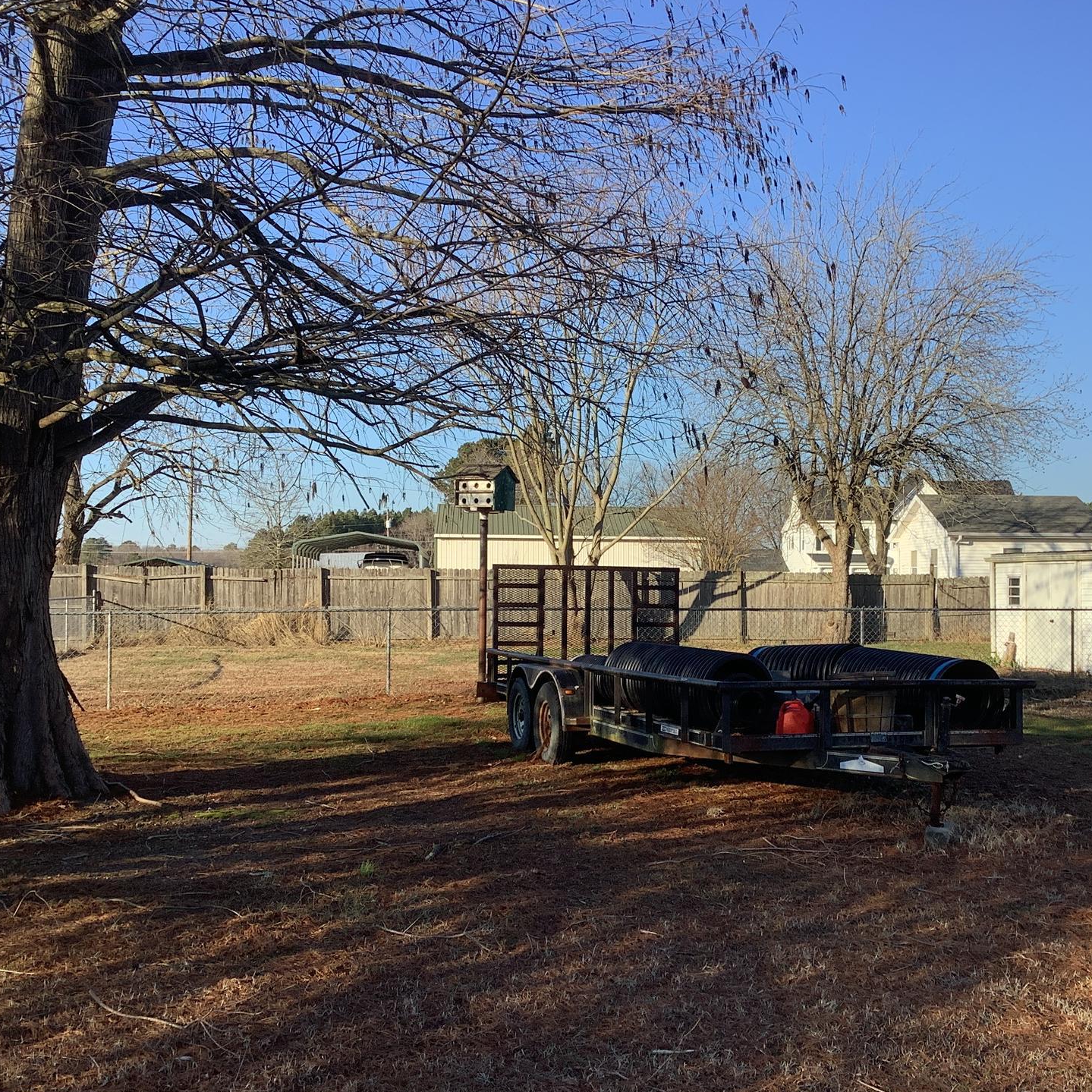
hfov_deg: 42.6
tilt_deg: -0.2
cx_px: 664
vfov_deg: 42.8
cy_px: 575
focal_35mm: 39
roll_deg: -1.6
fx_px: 1392
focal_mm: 3.3
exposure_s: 1/754
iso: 25
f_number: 2.4
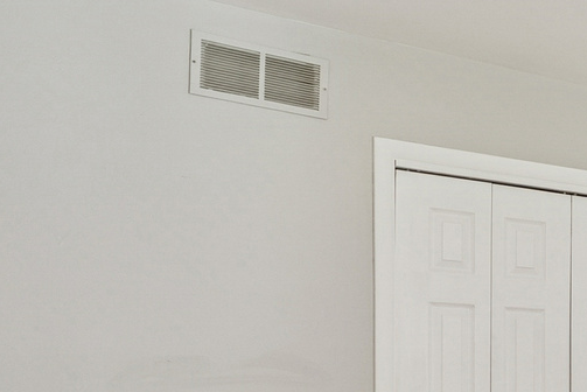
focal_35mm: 57
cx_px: 939
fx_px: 930
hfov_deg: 24.5
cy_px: 406
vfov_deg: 22.7
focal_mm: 14
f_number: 8
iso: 640
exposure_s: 1/20
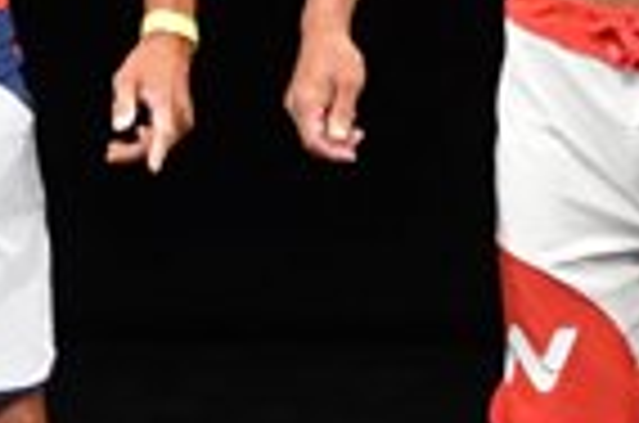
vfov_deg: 1.0
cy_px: 45
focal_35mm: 1312
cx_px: -119
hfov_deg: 1.6
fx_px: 23236
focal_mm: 160
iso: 3200
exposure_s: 1/400
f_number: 5.6
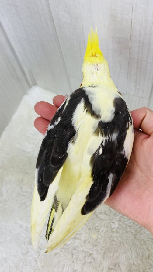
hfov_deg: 31.1
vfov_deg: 52.8
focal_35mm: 38
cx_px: 89
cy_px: 136
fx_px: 274
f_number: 1.8
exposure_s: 1/100
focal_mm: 4.25
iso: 125
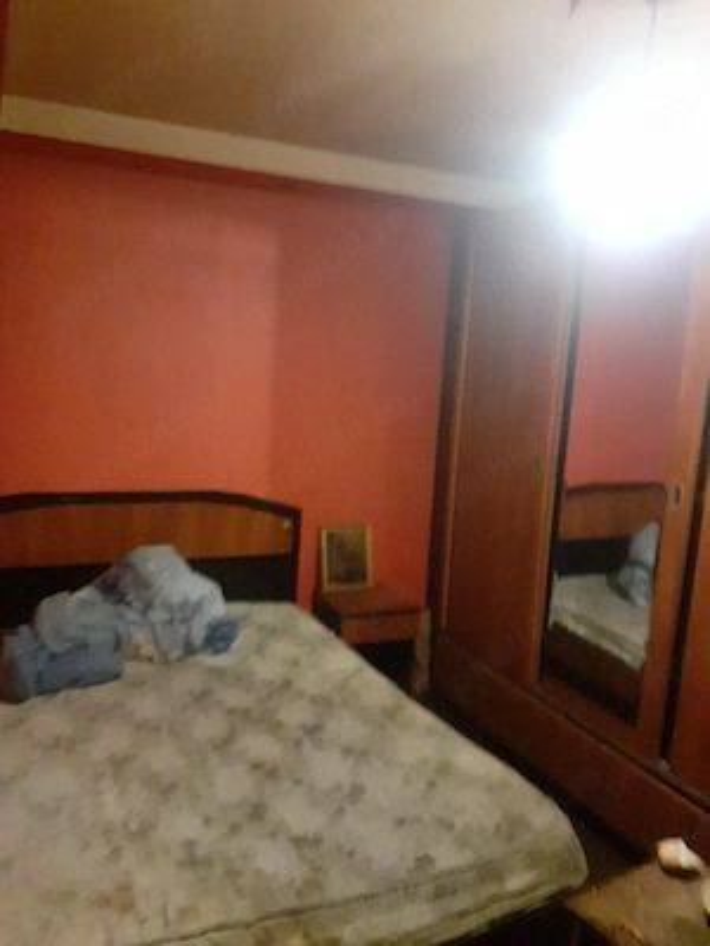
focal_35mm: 27
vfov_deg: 65.3
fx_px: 738
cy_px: 473
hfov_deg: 51.4
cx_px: 355
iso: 800
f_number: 1.9
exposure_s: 1/20
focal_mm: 3.6
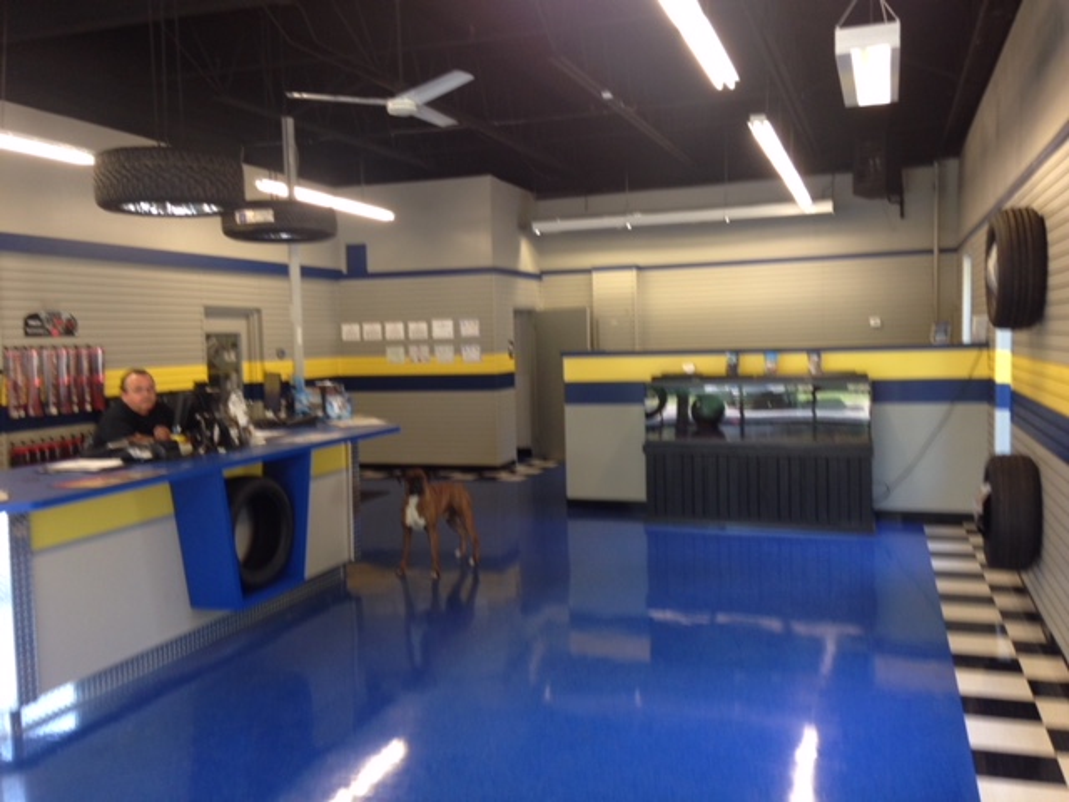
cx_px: 534
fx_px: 1019
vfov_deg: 42.9
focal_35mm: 33
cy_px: 401
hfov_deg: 55.4
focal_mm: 4.12
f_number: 2.4
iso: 64
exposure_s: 1/20
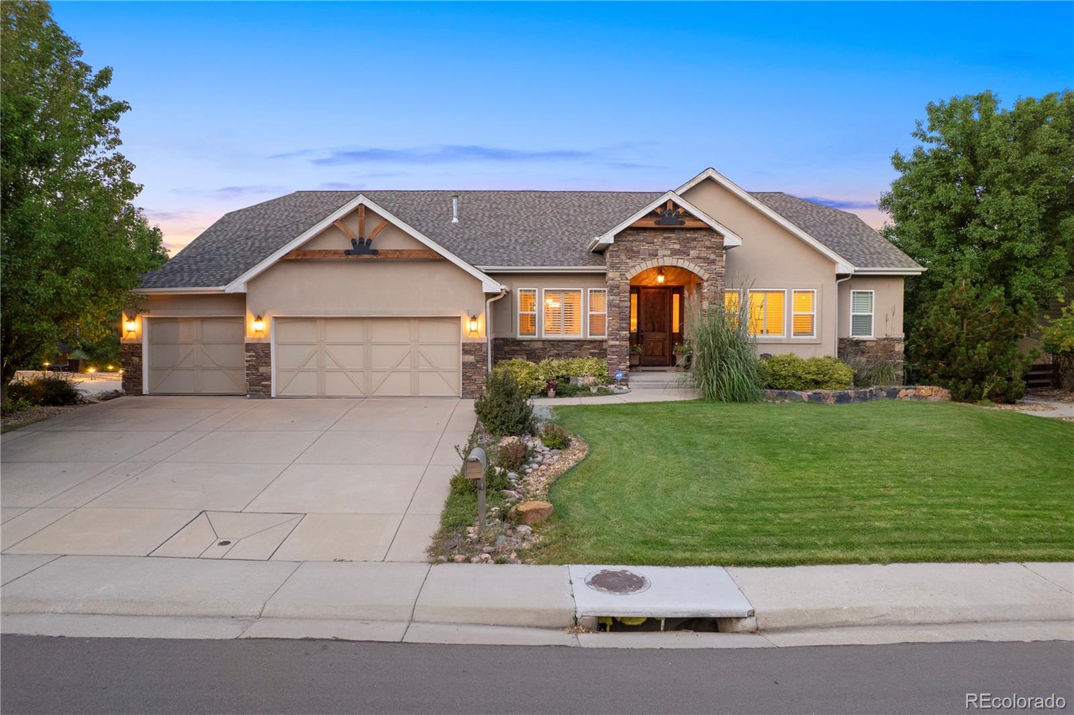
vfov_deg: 57.2
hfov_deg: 78.6
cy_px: 358
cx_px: 537
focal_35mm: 22
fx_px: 656
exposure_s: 1/13
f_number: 2.8
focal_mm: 8.38
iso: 400
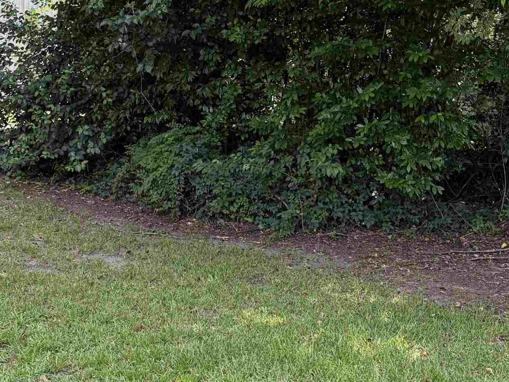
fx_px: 926
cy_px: 145
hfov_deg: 30.3
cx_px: 132
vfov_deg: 23.2
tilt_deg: -5.6
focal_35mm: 63
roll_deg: -1.6
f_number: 1.6
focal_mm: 5.96
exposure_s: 1/375
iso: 64
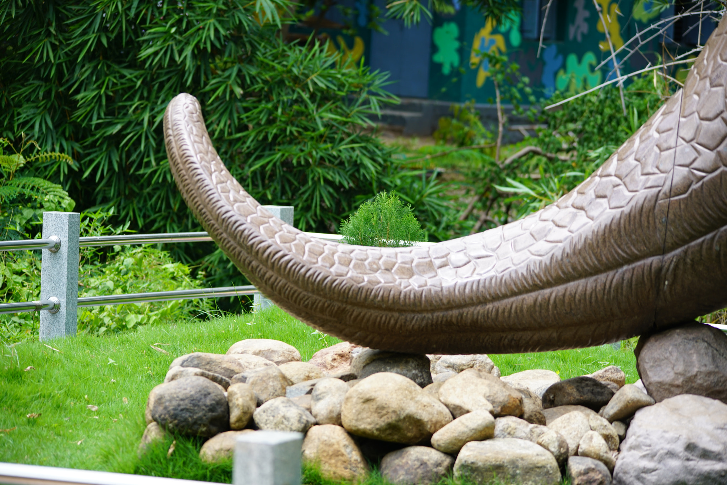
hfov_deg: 11.8
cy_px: 242
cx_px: 364
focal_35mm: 174
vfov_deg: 7.9
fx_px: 3514
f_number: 5.6
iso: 250
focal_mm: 174
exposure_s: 1/200
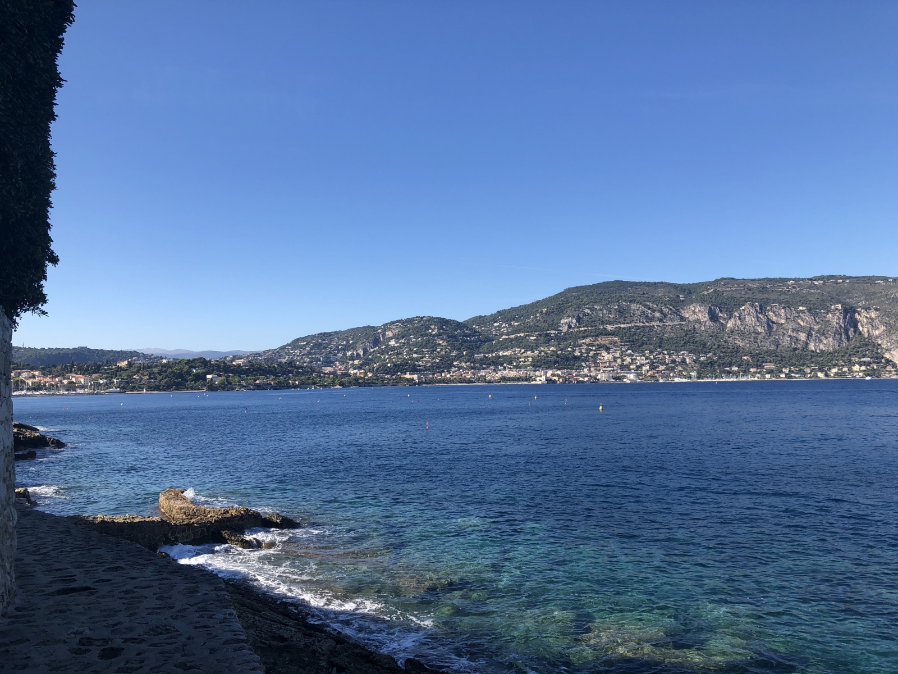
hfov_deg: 63.4
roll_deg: +0.2
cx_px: 449
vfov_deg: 49.7
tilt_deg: +4.5
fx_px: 726
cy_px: 337
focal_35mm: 28
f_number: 1.8
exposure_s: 1/1600
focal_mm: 3.99
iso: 20
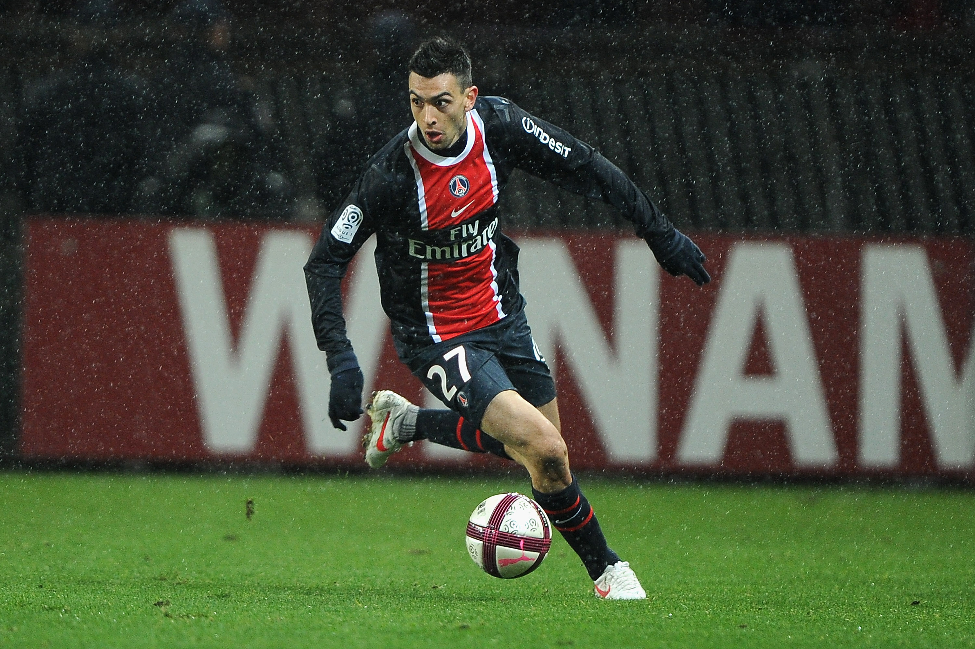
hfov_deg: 3.4
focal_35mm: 600
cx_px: 488
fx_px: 16239
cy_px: 324
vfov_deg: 2.3
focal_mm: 600
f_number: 4
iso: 1600
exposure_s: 1/800
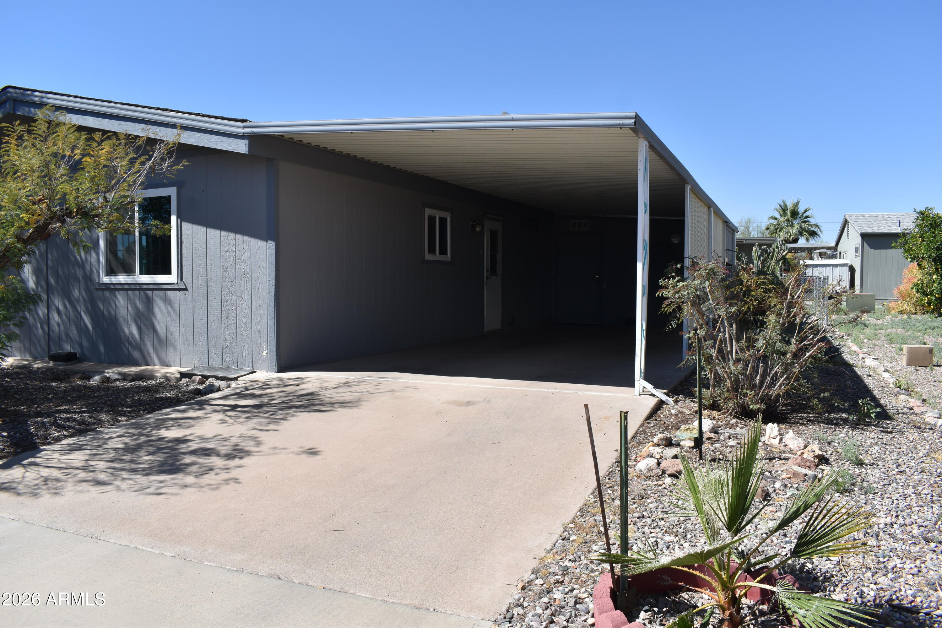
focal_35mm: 27
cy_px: 314
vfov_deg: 47.9
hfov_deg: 67.4
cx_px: 471
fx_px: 706
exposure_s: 1/250
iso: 100
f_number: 8
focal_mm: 18
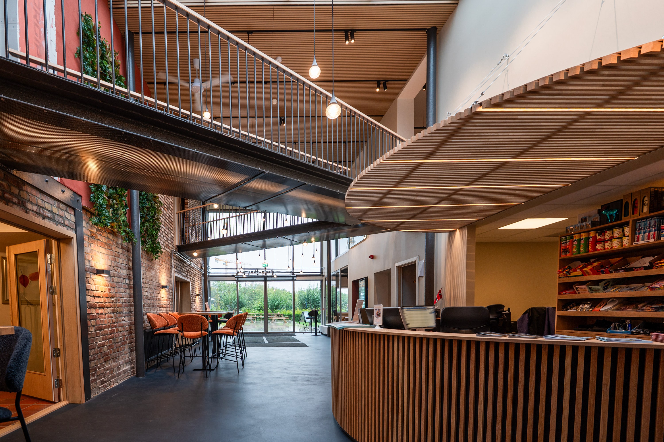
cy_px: 221
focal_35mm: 16
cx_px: 332
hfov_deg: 96.8
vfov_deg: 73.7
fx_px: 295
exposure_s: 1/80
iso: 125
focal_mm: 16
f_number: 4.5
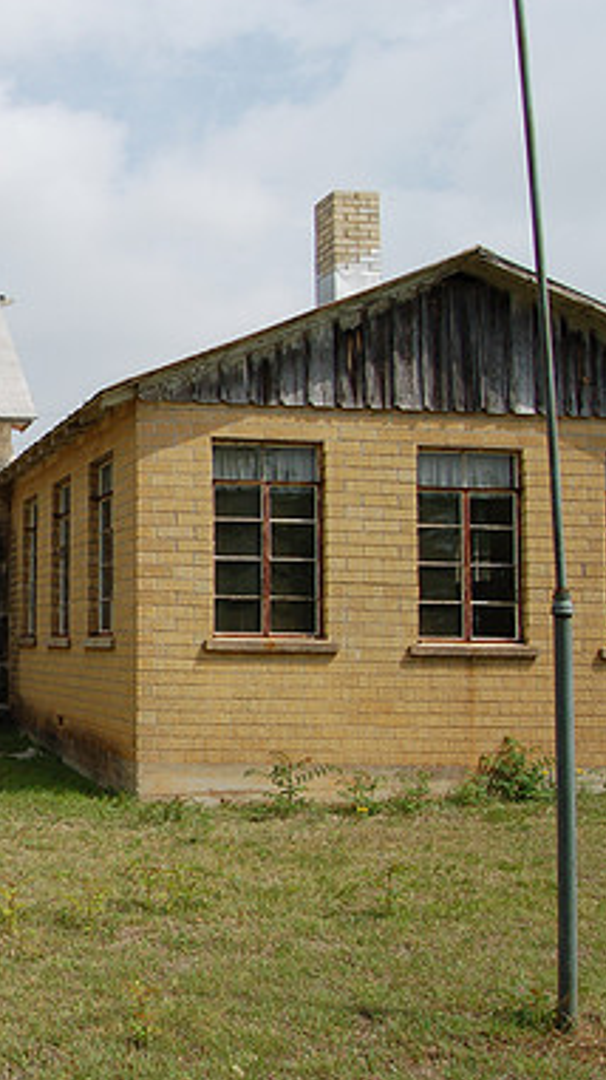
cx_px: -210
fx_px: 1230
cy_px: 539
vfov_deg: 47.4
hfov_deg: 23.9
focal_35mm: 43
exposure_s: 1/320
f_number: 11
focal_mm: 18
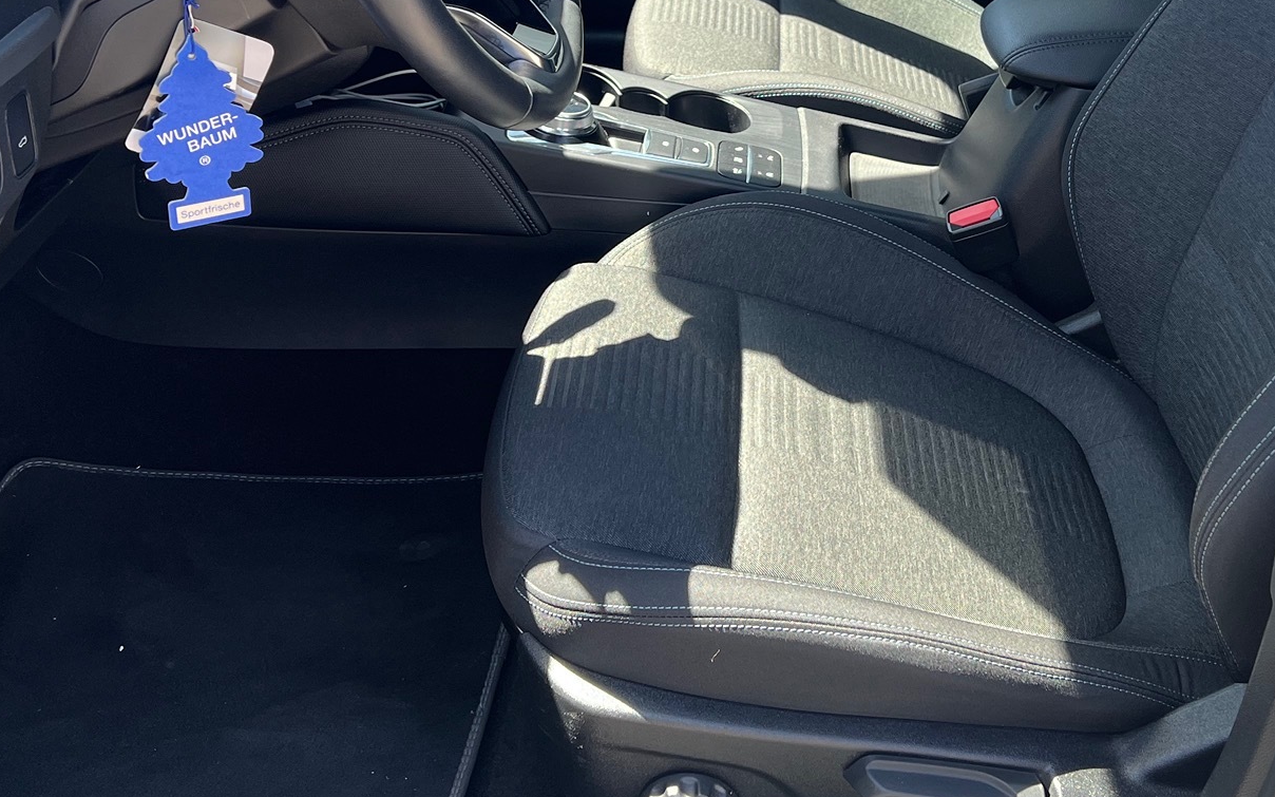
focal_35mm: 46
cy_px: 148
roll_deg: -1.8
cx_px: 767
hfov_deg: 43.3
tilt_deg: -26.8
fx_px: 1598
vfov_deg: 27.4
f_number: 1.5
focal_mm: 5.7
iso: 40
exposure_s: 1/184
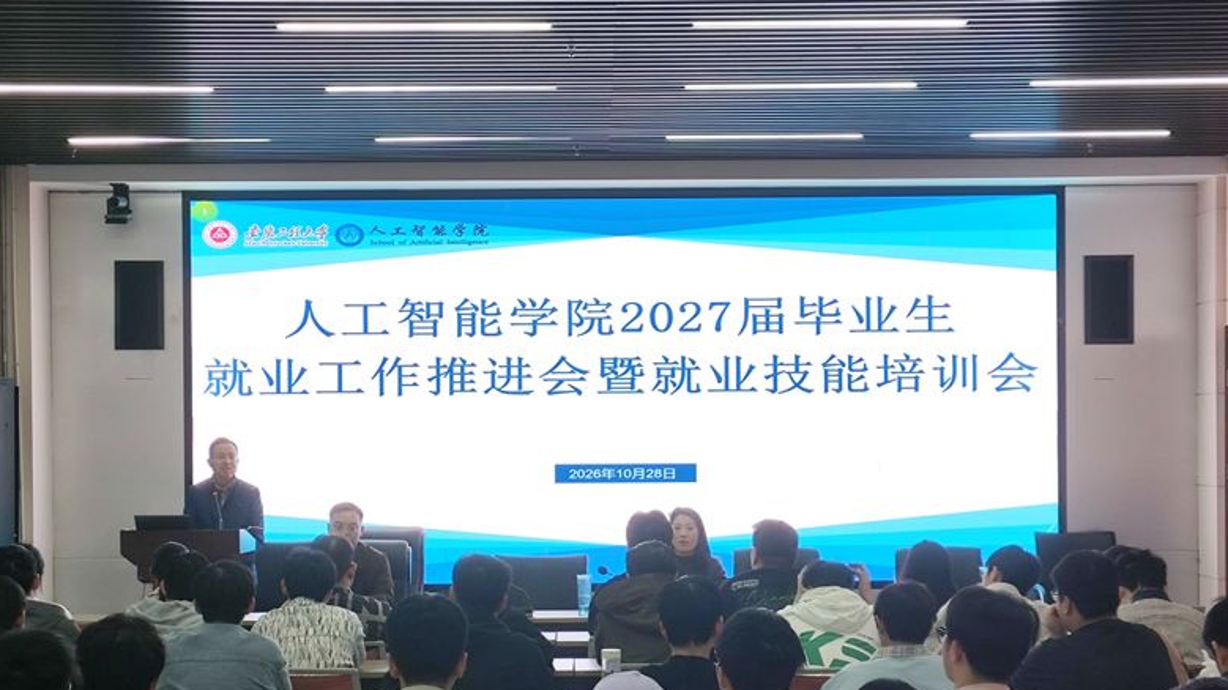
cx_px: 613
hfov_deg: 67.9
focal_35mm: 28
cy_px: 417
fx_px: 912
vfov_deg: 41.3
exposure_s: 1/60
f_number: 1.79
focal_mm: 4.71
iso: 105
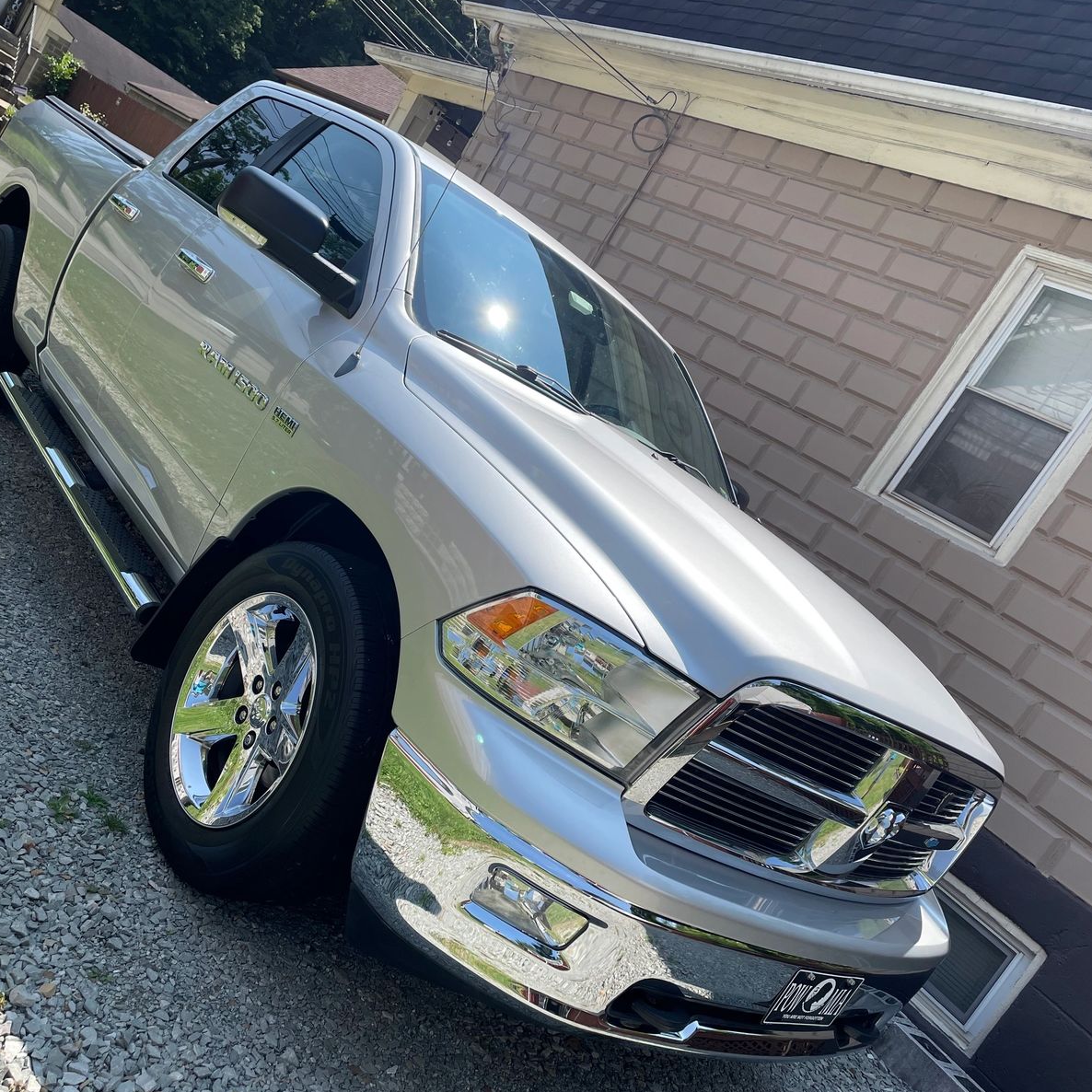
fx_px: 1106
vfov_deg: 52.5
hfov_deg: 52.4
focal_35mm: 31
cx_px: 486
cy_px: 545
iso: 32
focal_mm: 4.2
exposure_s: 1/2212
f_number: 1.6
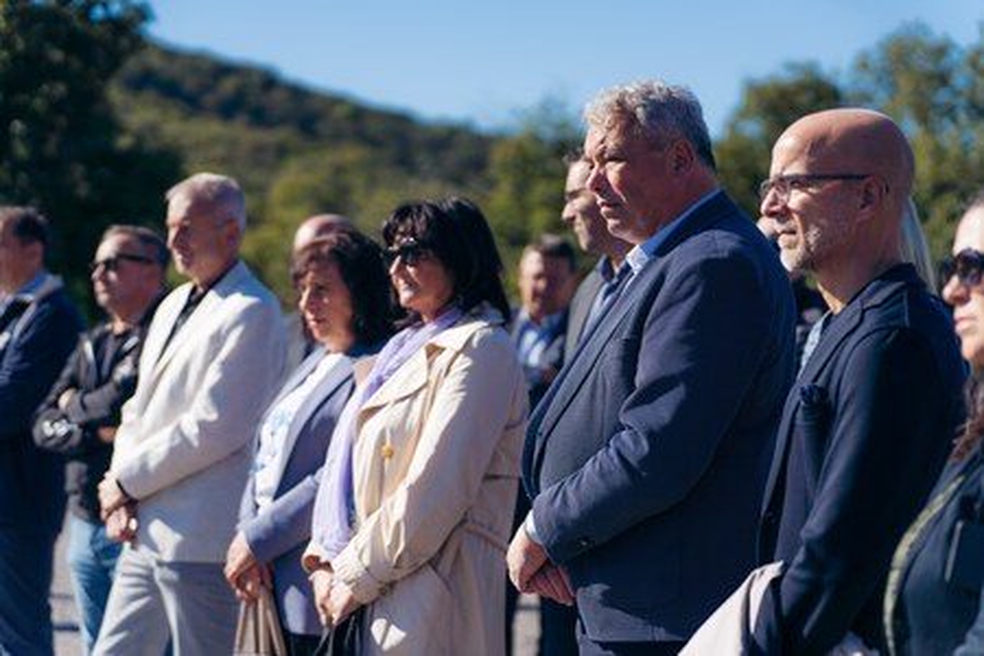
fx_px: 2268
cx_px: 492
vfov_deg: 16.5
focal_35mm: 83
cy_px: 328
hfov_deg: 24.5
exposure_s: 1/4000
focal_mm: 83
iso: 100
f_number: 2.8
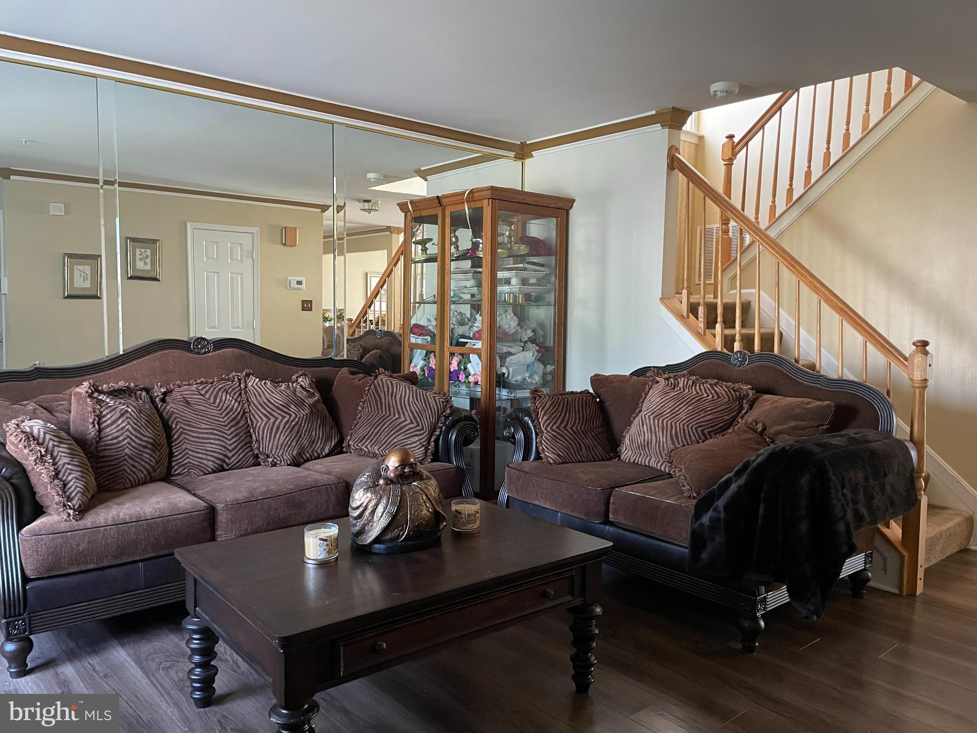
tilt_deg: -4.6
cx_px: 488
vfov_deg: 53.1
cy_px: 366
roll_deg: -0.9
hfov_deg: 67.3
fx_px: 734
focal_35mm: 26
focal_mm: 4.2
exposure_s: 1/45
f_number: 1.6
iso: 500
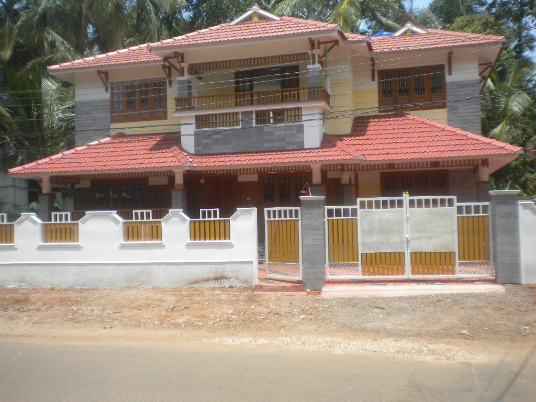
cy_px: 201
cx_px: 268
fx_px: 542
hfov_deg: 52.6
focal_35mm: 35
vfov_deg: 40.7
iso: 113
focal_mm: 6.3
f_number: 4.6
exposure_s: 1/514
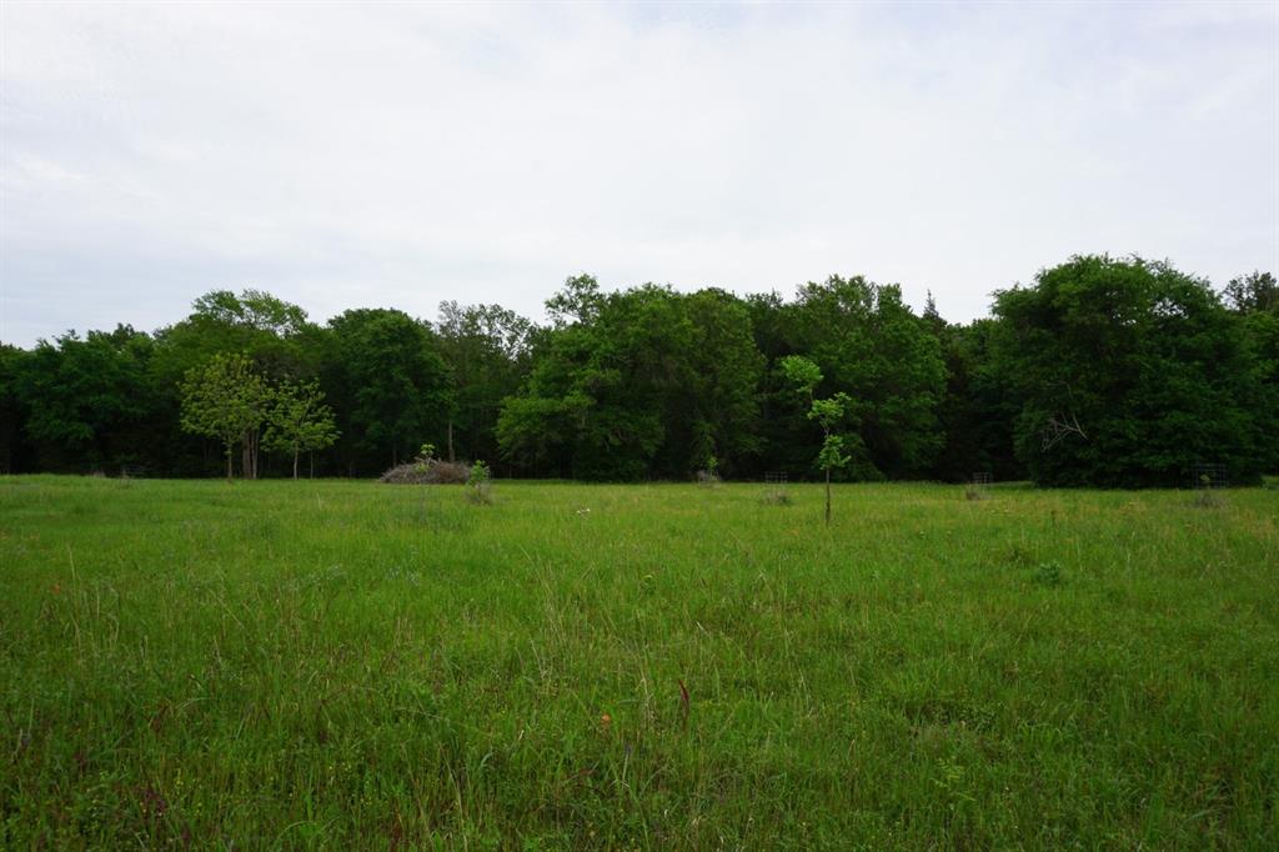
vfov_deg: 53.1
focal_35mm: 24
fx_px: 852
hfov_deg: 73.8
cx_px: 640
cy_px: 426
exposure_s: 1/80
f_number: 11
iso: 100
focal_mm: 16
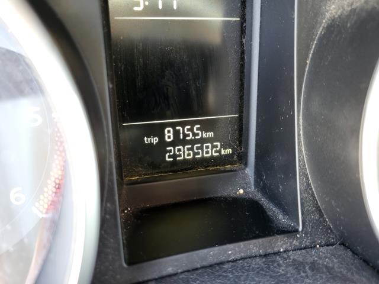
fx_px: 285
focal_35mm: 26
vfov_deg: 53.1
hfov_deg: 67.3
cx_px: 190
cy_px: 142
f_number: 1.8
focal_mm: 5.4
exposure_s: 1/40
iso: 320
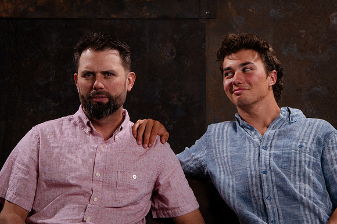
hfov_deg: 18.0
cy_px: 118
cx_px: 172
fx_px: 1065
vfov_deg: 12.0
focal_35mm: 114
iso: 1000
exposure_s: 1/160
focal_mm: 60
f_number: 8
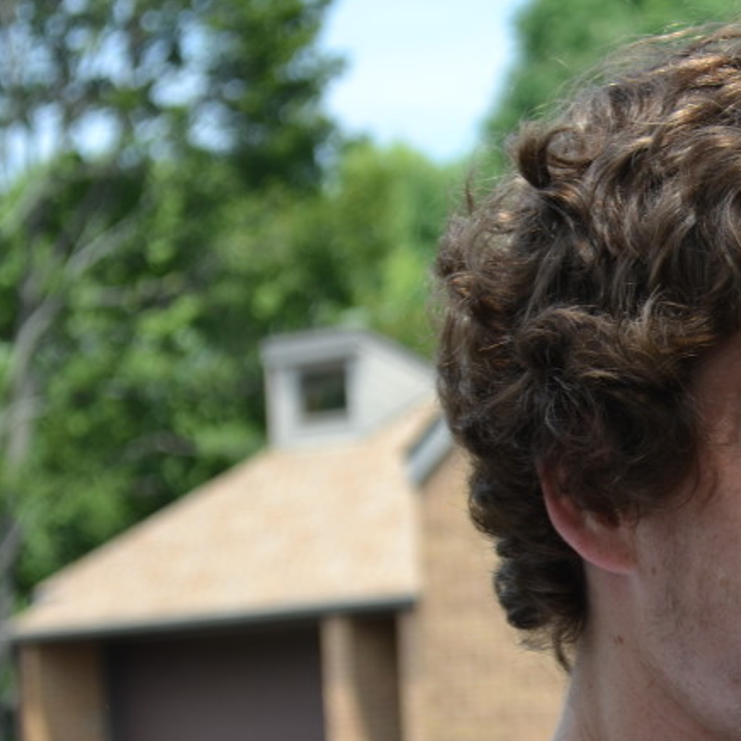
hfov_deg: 10.5
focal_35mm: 165
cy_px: 520
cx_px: 828
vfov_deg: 10.6
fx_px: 3996
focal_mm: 55
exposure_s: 1/160
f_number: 6.3
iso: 100
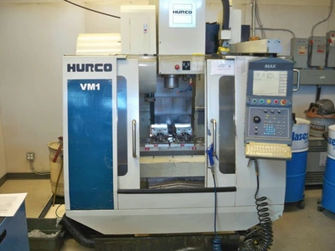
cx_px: 168
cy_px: 126
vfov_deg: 40.7
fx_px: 339
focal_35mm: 35
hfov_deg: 52.6
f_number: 3.1
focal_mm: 6.3
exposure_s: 1/30
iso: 200
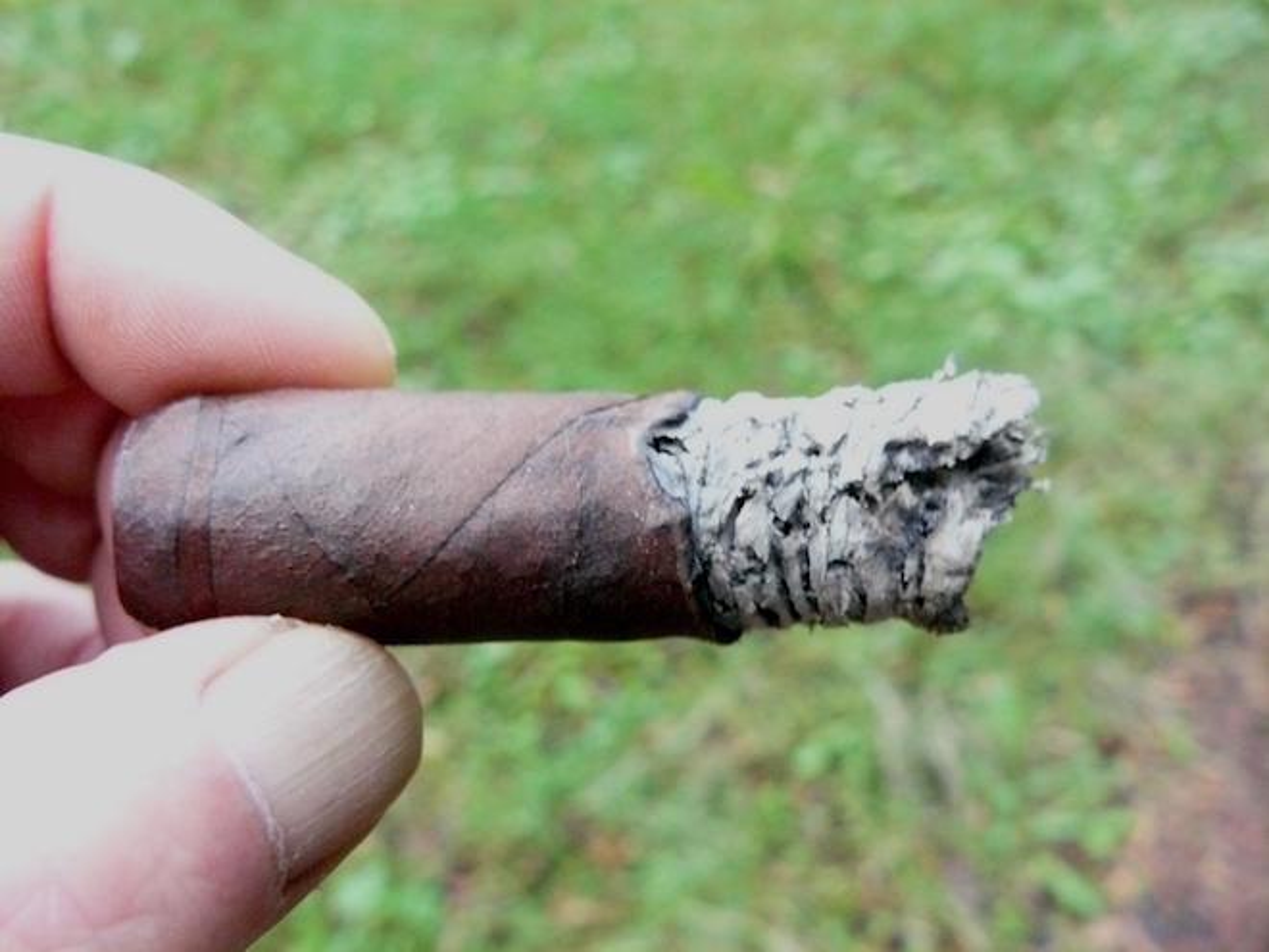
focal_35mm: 36
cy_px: 476
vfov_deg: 39.7
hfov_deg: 51.4
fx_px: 1320
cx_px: 634
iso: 800
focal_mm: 6
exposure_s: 1/13
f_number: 3.2
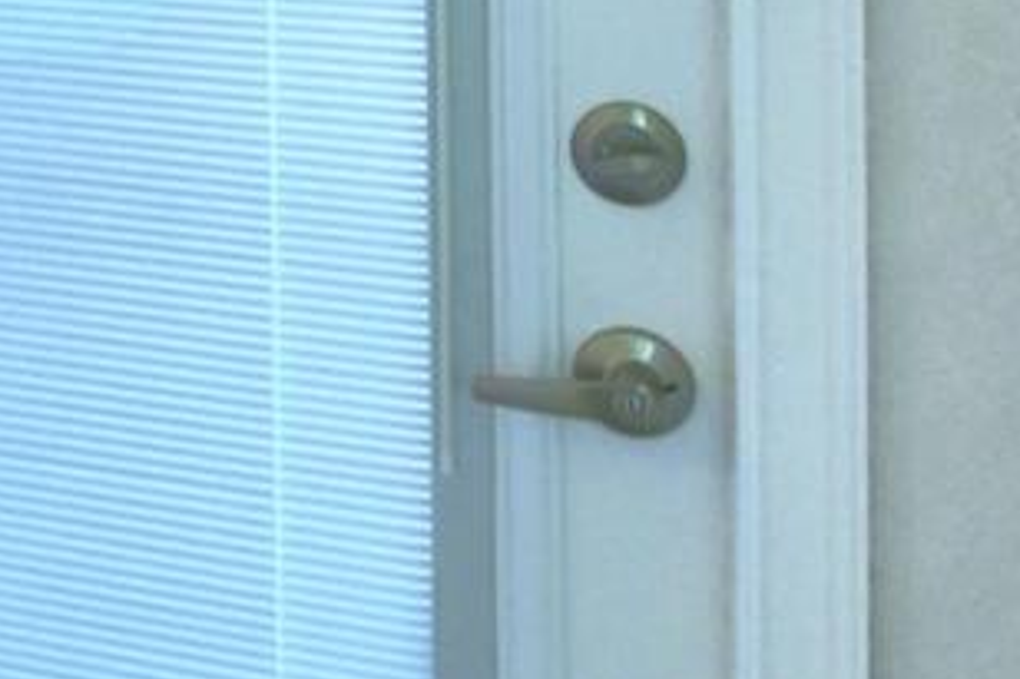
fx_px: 2209
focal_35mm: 78
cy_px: -480
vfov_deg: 15.4
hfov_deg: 21.1
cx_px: -589
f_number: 4.5
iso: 400
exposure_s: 1/125
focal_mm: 10
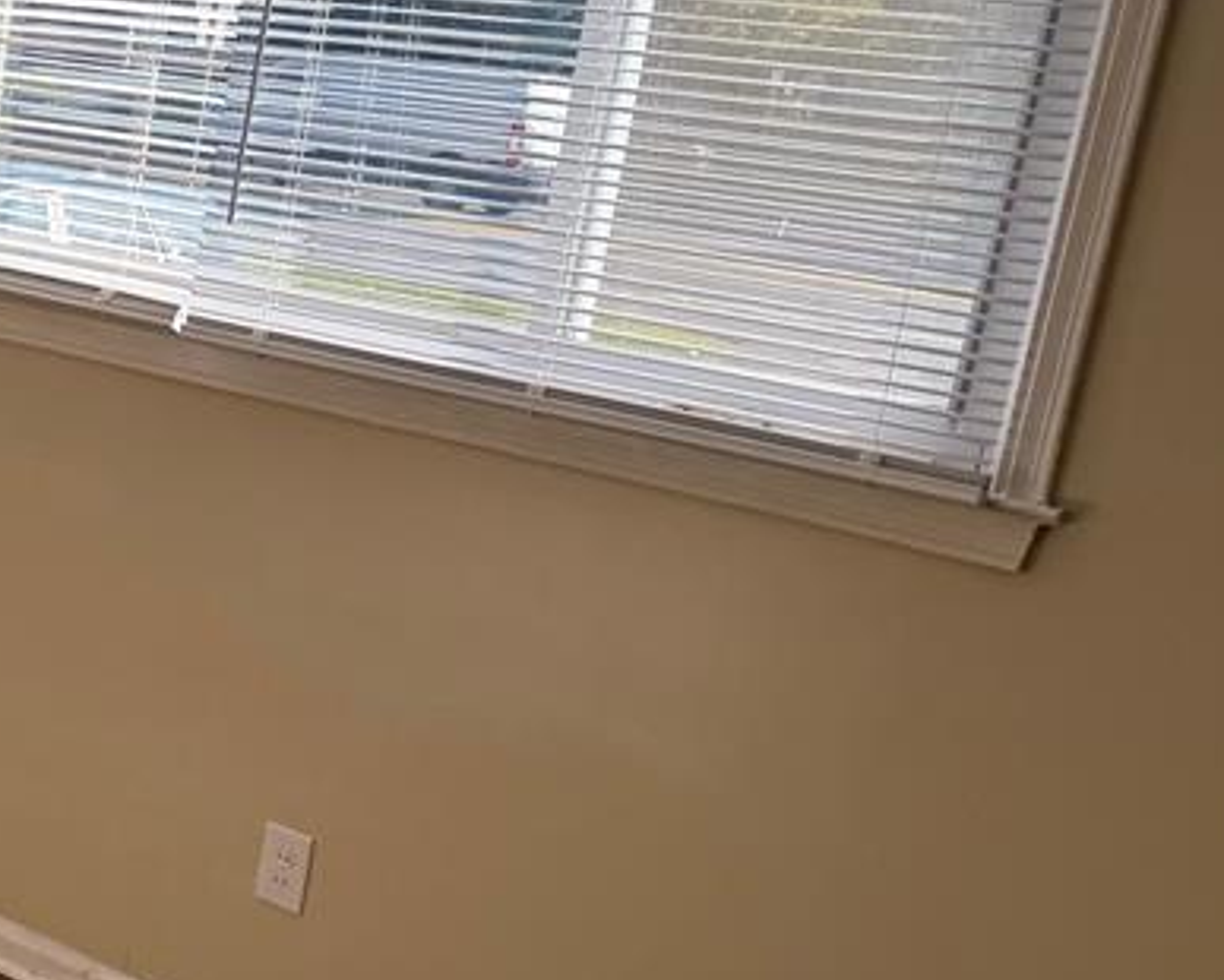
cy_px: 642
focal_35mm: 62
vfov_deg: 24.5
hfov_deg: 27.3
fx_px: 2247
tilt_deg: -15.0
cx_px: -202
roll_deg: -4.6
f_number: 1.78
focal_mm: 6.76
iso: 80
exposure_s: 1/796
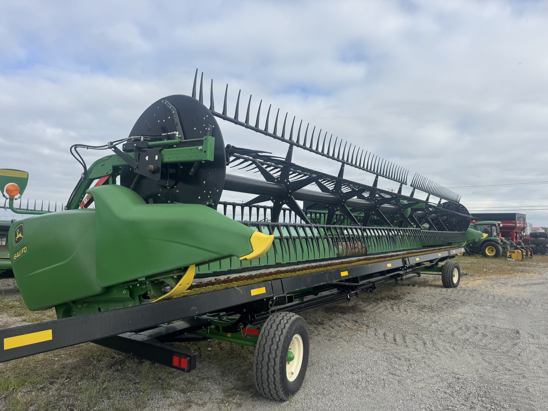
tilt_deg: +1.4
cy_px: 206
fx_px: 380
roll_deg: -1.0
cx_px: 274
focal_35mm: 24
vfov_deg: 56.8
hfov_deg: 71.6
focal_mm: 6.76
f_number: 1.78
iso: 80
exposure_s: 1/3597
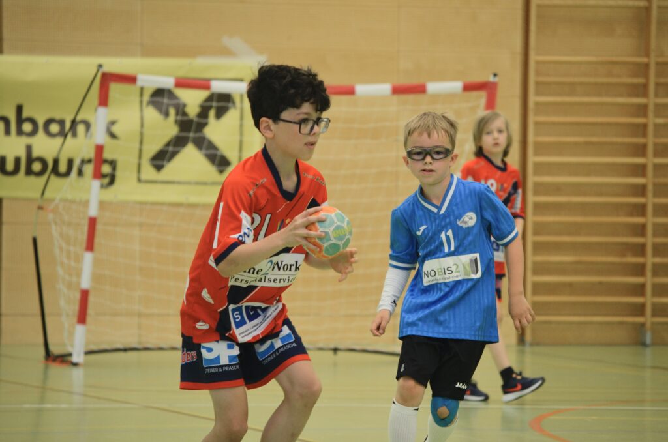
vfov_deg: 6.8
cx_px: 334
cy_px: 221
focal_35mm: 202
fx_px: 3749
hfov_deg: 10.2
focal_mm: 135
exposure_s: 1/500
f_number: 5
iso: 1100
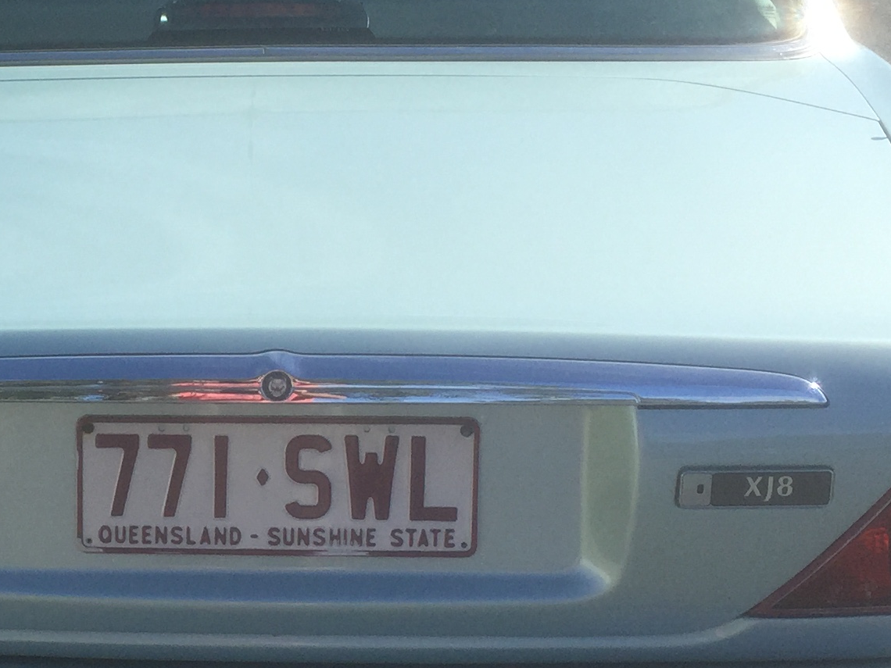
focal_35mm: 83
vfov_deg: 17.8
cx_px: 43
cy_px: 328
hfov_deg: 22.8
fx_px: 2136
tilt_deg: -16.9
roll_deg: -2.9
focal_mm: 4.15
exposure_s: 1/1464
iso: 32
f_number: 2.2
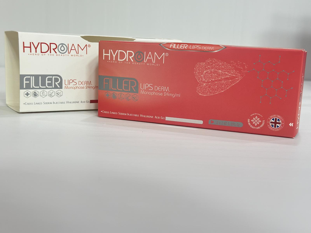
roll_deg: -2.4
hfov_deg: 39.7
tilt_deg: -9.5
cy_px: 116
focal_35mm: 48
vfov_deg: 30.3
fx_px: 431
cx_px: 156
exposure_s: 1/100
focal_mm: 6.86
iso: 250
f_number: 1.78
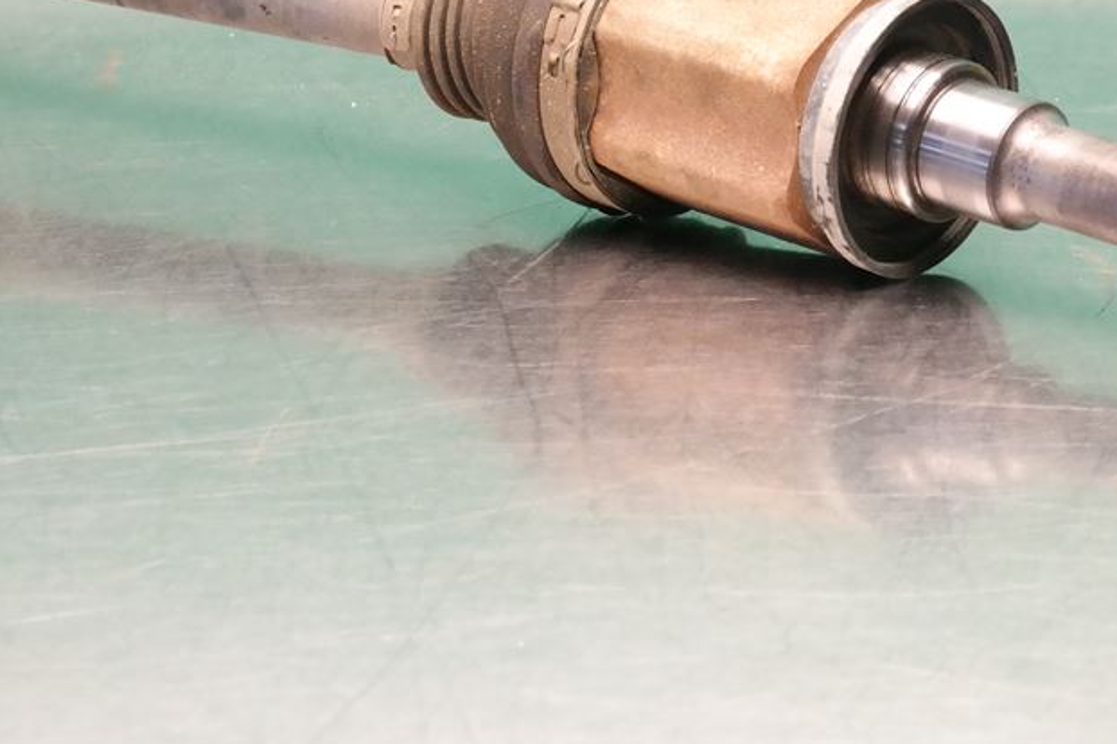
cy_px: -128
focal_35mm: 157
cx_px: 855
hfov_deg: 13.0
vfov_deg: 8.6
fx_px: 4869
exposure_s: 1/80
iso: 1600
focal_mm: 40
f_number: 7.1
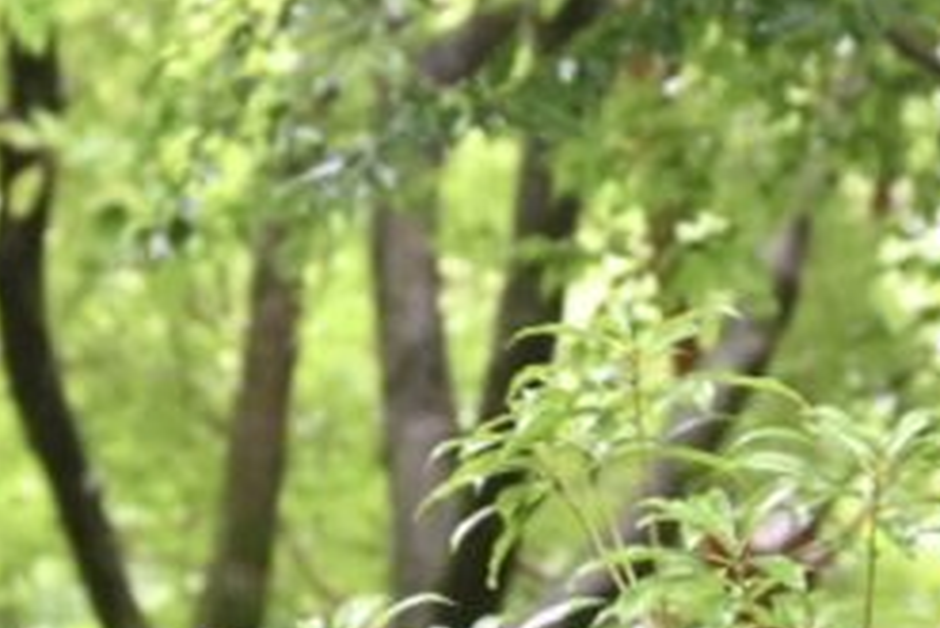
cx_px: 754
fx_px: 4546
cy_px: 584
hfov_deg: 11.8
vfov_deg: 7.9
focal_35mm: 174
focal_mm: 28
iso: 1000
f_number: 2.8
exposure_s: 1/125
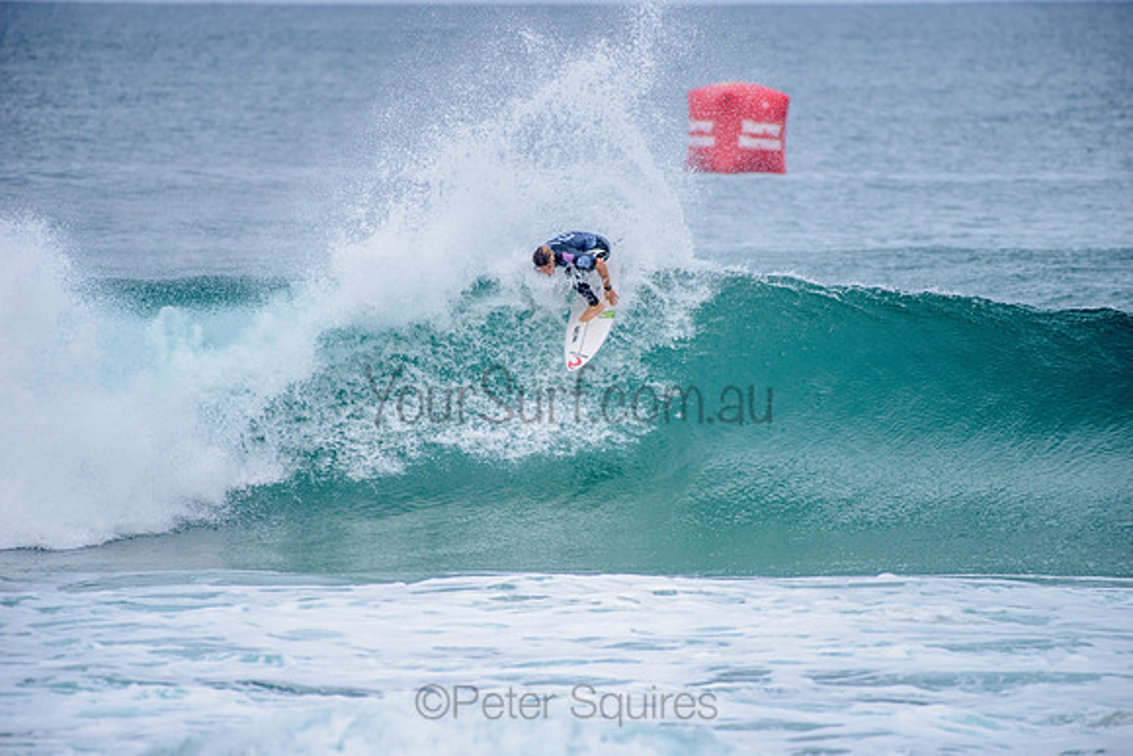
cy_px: 378
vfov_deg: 2.8
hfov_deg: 4.1
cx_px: 566
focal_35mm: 500
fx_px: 15739
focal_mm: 500
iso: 280
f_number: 5.6
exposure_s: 1/2000
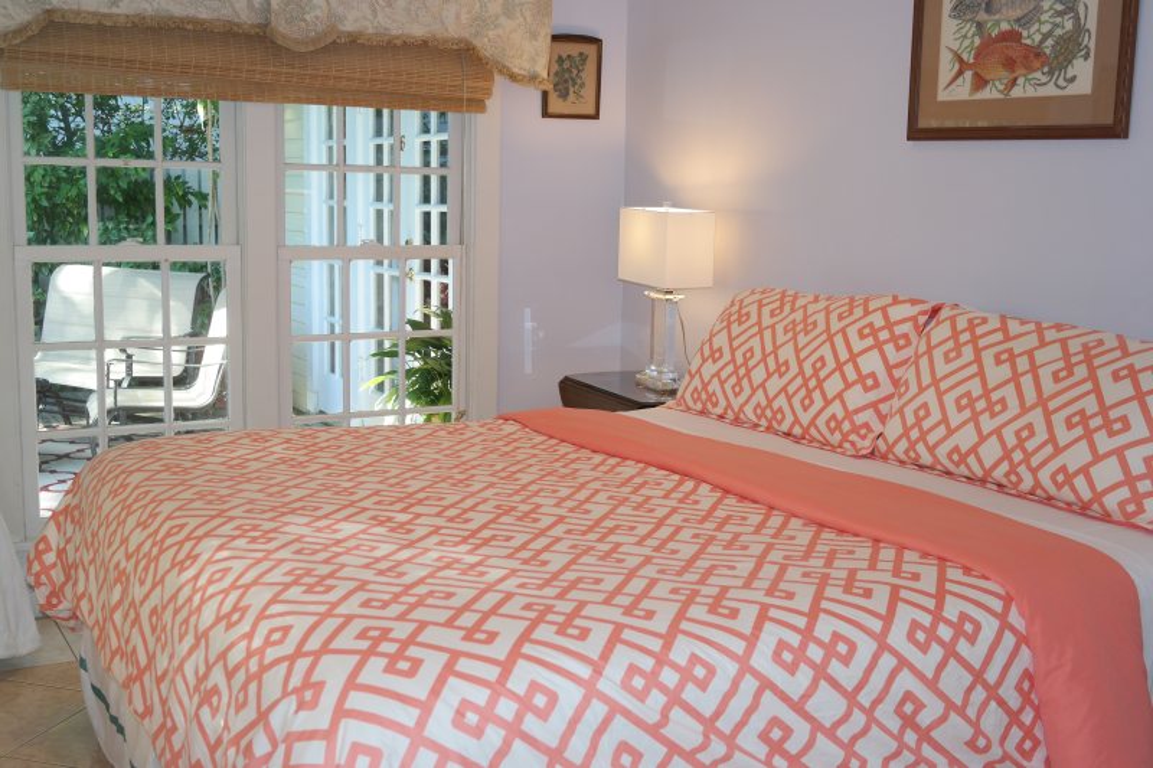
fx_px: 1377
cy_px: 384
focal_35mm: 43
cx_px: 576
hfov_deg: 45.4
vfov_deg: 31.2
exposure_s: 1/50
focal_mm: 28
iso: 200
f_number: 4
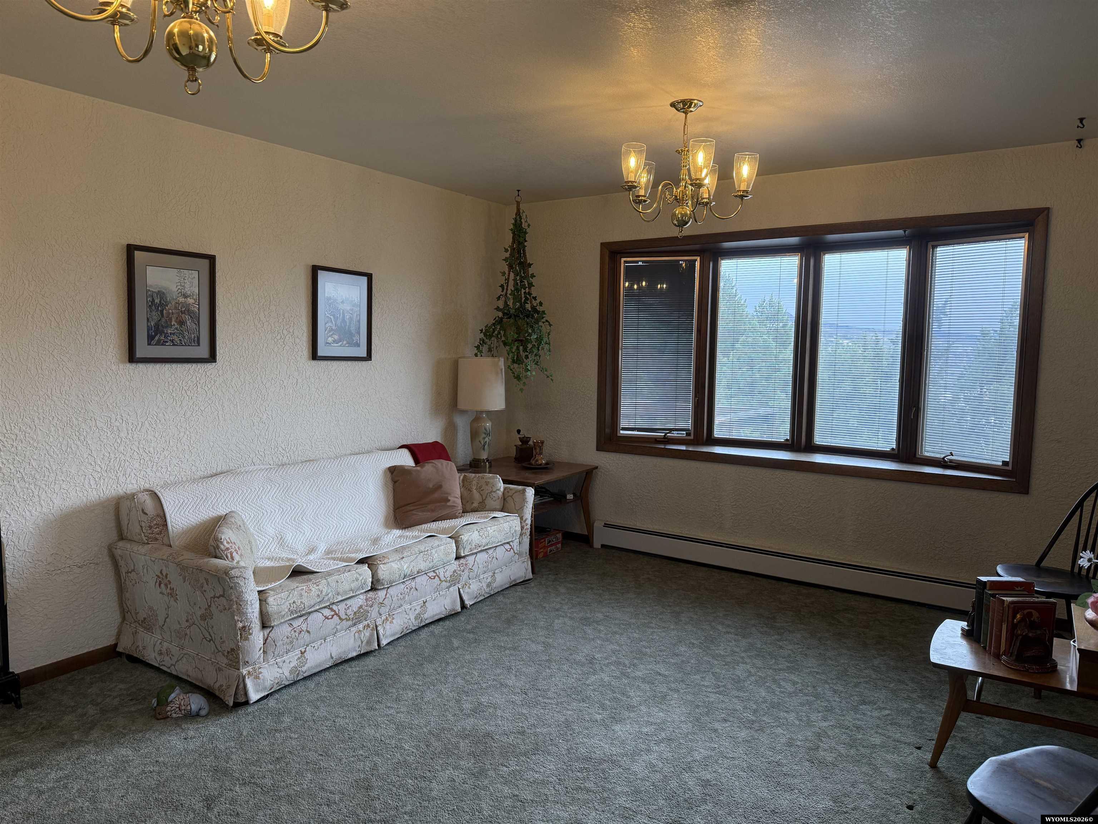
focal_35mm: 24
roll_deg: -0.8
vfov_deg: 56.8
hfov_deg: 71.6
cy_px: 412
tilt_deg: -5.8
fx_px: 761
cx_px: 549
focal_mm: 6.76
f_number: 1.78
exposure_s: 1/224
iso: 200
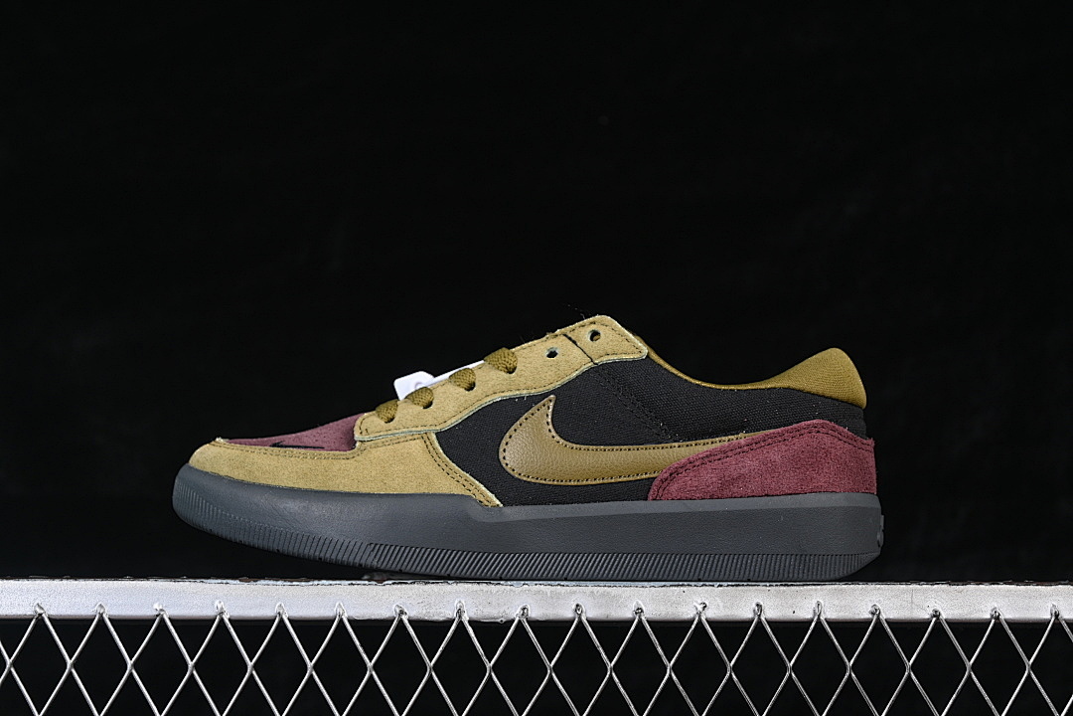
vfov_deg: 18.2
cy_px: 358
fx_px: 2235
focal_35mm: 75
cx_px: 536
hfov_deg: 27.0
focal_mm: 50
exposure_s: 1/60
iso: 160
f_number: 6.3
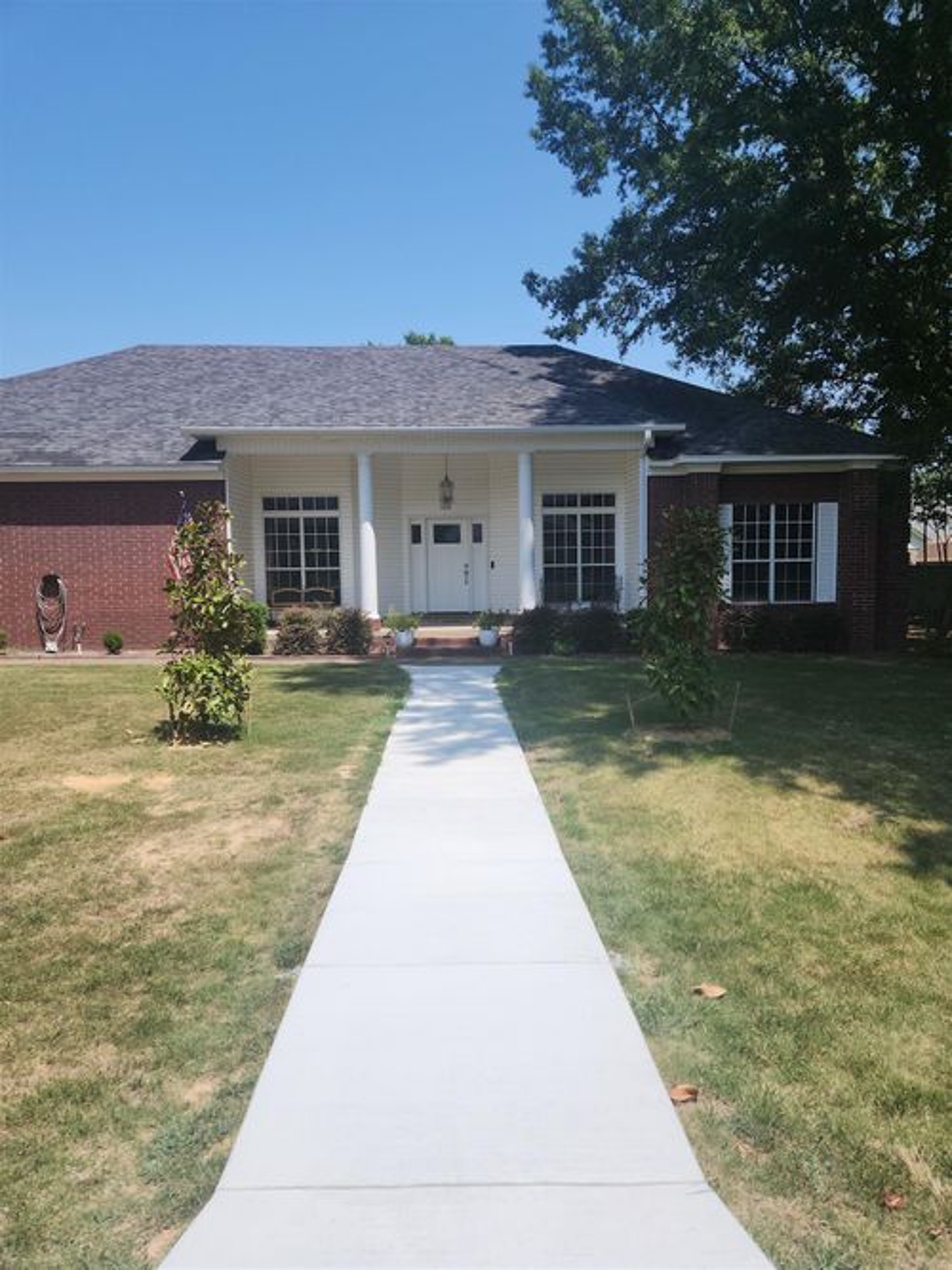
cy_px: 635
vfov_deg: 73.9
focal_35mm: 23
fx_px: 844
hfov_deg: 58.9
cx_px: 476
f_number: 1.8
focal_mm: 5.4
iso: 20
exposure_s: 1/1476
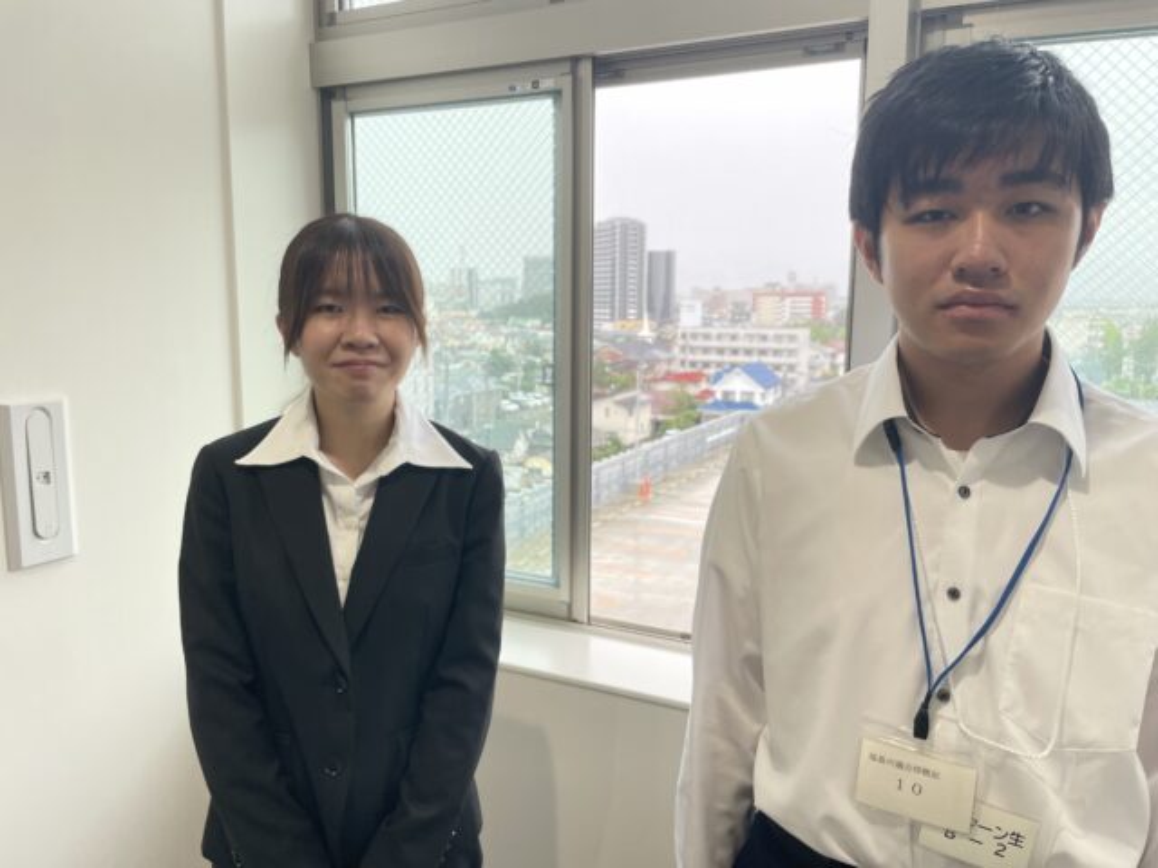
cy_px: 434
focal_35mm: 26
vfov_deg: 53.1
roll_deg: -0.6
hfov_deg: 67.3
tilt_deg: -7.1
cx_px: 579
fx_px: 870
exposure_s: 1/100
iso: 40
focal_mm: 4.2
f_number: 1.6
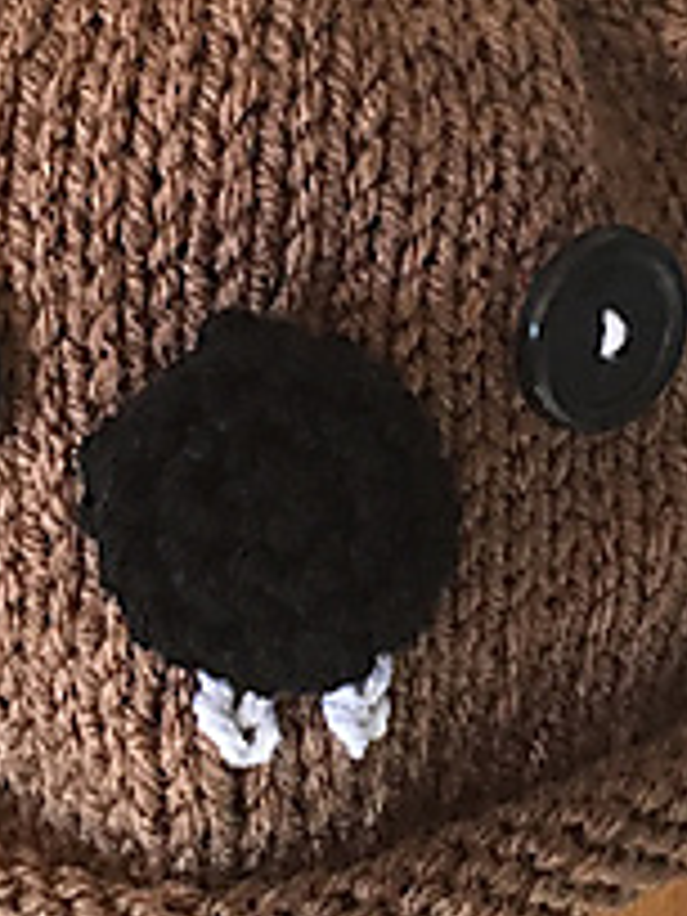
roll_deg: +3.0
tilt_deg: -22.1
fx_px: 2408
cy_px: 274
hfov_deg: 16.2
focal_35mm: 91
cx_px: 332
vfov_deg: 21.4
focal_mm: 4.15
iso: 200
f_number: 2.2
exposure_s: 1/30
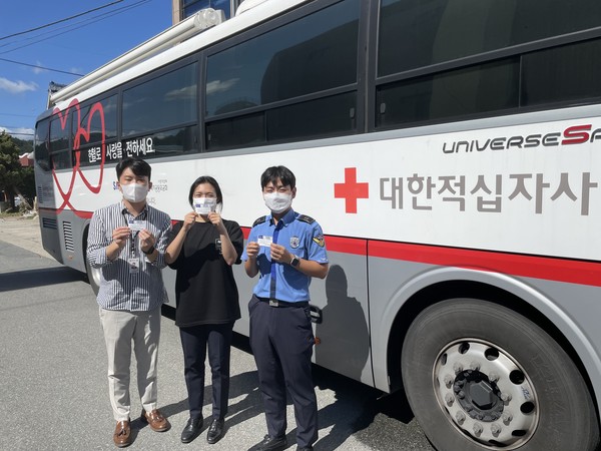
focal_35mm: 26
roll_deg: +0.6
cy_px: 226
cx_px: 300
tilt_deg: -3.8
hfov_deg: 67.3
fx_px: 451
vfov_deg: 53.1
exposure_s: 1/6494
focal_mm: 4.2
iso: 32
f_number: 1.6
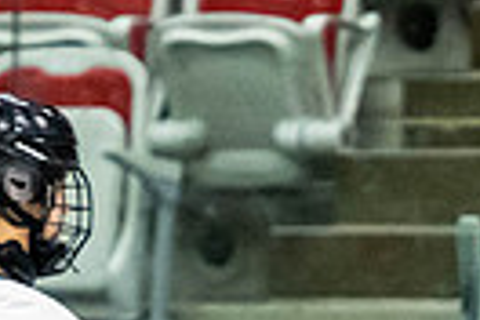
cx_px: 1042
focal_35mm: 1295
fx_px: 17265
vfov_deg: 1.1
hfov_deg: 1.6
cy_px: 803
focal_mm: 160
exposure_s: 1/640
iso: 3200
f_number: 2.8
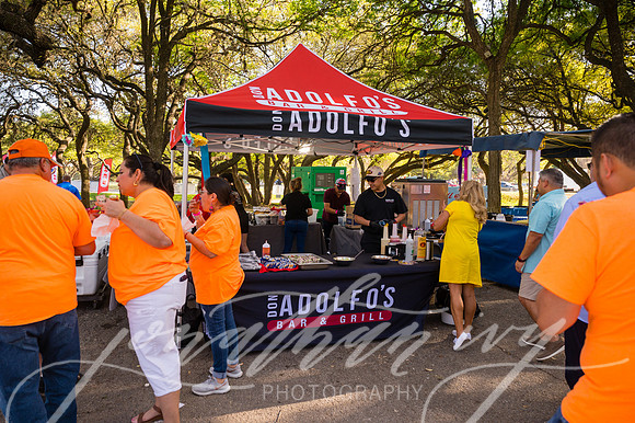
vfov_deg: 48.7
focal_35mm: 26
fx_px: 467
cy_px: 212
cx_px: 318
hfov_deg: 68.4
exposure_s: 1/400
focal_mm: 26.5
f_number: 4
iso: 400
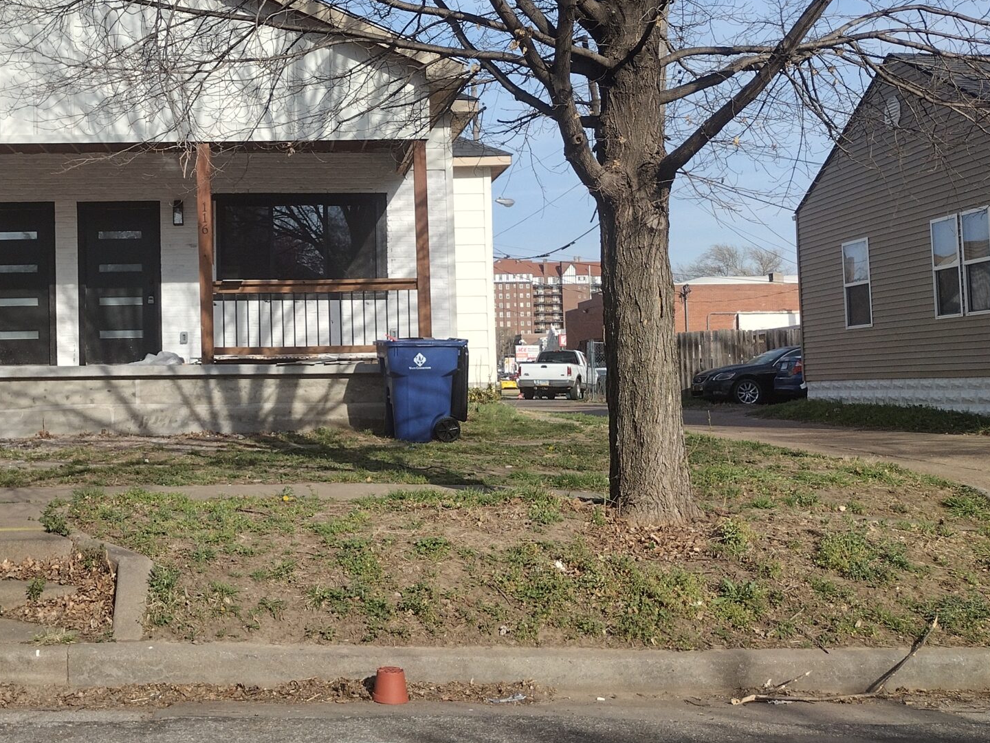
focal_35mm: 48
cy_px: 309
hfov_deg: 38.8
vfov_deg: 30.2
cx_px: 271
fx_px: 1373
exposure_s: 1/2026
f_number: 1.7
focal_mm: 4.71
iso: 100
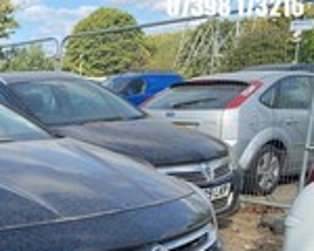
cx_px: -50
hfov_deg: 28.4
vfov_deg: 24.8
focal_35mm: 59
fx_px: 548
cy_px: 241
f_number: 1.8
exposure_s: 1/767
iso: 32
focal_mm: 4.25
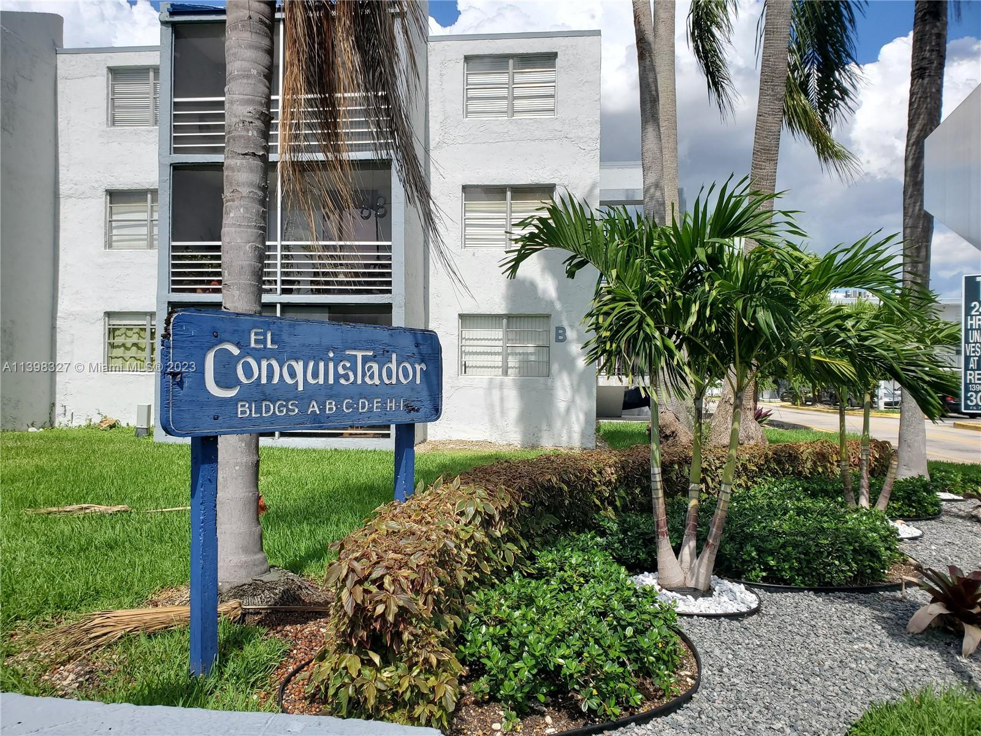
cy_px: 368
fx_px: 737
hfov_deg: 67.3
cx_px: 490
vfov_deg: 53.1
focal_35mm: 26
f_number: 2.4
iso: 50
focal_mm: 4.3
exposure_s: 1/2010
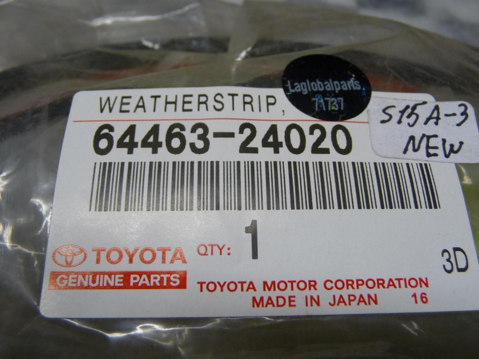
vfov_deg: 44.2
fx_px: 443
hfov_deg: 56.8
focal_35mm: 32
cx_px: 240
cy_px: 180
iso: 100
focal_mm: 4.7
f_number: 3.3
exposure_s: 1/40
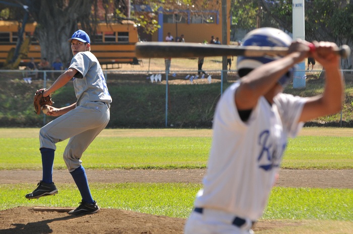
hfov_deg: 8.1
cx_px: 176
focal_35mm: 255
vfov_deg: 5.4
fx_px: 2496
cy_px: 117
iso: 320
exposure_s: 1/500
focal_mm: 170
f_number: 9
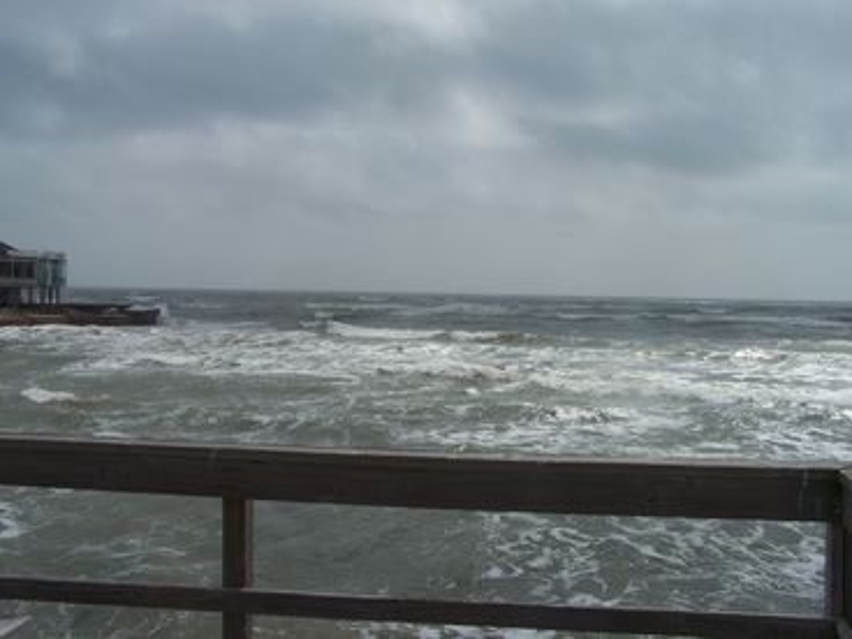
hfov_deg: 49.0
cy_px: 320
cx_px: 426
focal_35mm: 38
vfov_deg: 37.7
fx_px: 935
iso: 80
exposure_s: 1/1500
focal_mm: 6.3
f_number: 5.6
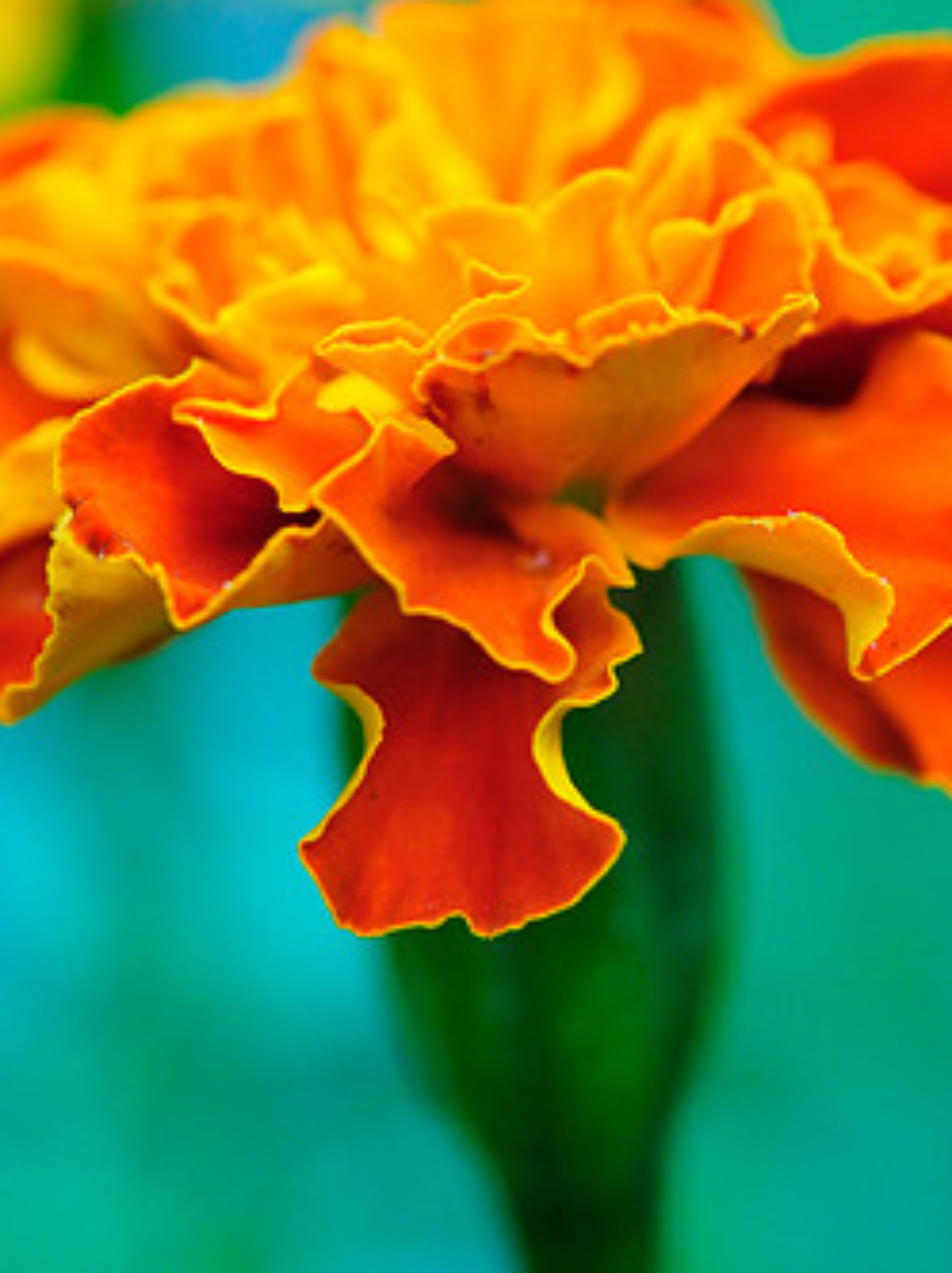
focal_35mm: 205
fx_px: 7519
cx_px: 491
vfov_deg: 9.7
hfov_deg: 7.2
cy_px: 593
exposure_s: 1/200
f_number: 7.1
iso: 1000
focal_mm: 105
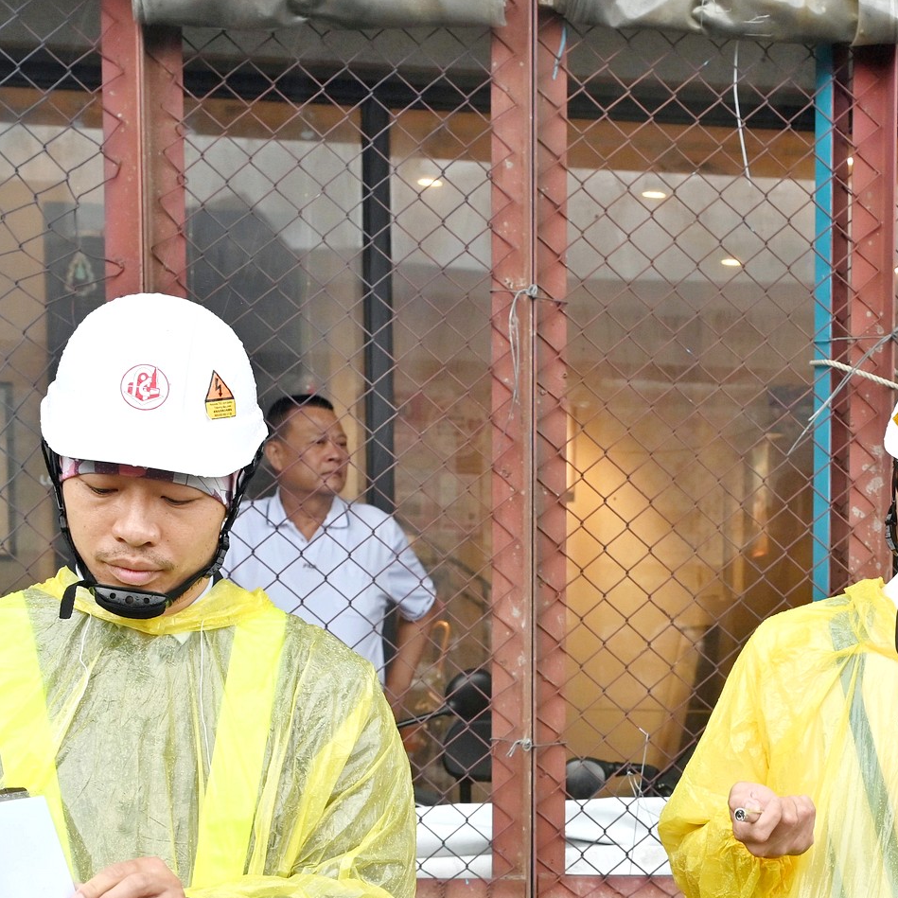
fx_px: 2596
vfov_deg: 18.9
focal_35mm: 88
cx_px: 805
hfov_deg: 19.3
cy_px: 973
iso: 320
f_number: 5
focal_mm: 30.5
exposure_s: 1/125
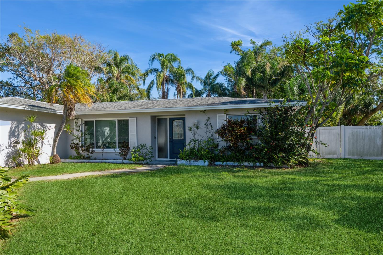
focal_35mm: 22
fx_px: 239
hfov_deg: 77.3
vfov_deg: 56.1
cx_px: 192
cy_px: 128
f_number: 8
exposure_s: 1/400
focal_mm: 15
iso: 250
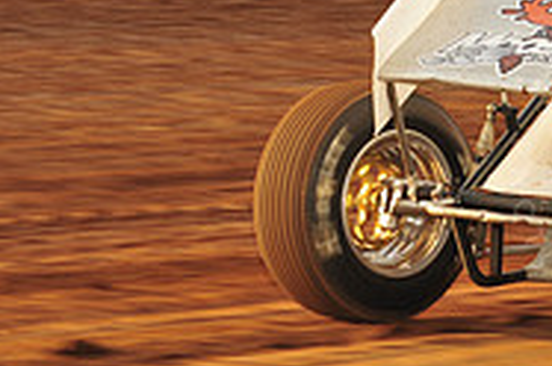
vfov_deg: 3.9
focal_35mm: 348
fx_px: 5327
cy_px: -106
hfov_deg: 5.9
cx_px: 685
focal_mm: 112
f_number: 8
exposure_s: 1/320
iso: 400
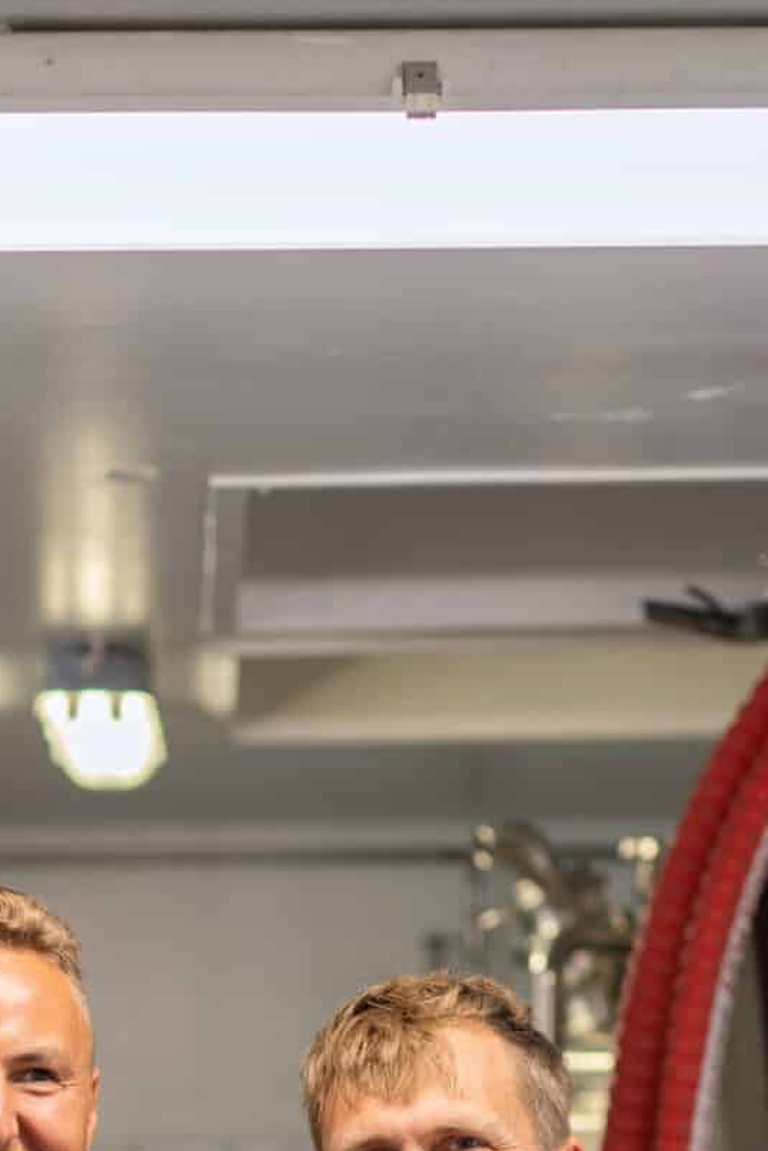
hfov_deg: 8.6
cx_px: 44
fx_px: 5085
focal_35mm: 159
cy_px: 1443
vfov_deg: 12.6
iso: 400
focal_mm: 50
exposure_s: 1/200
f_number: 2
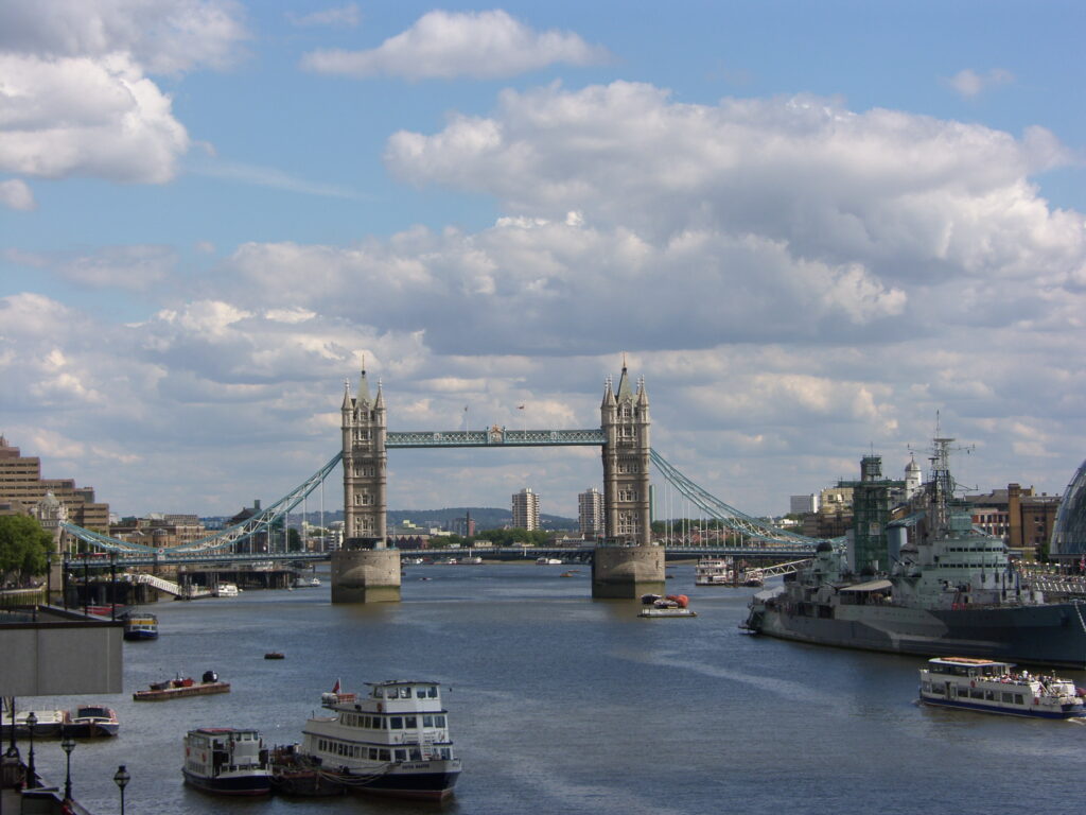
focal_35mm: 85
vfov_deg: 17.4
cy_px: 408
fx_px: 2667
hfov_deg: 23.0
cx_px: 543
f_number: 6.3
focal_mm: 22
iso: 50
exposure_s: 1/500
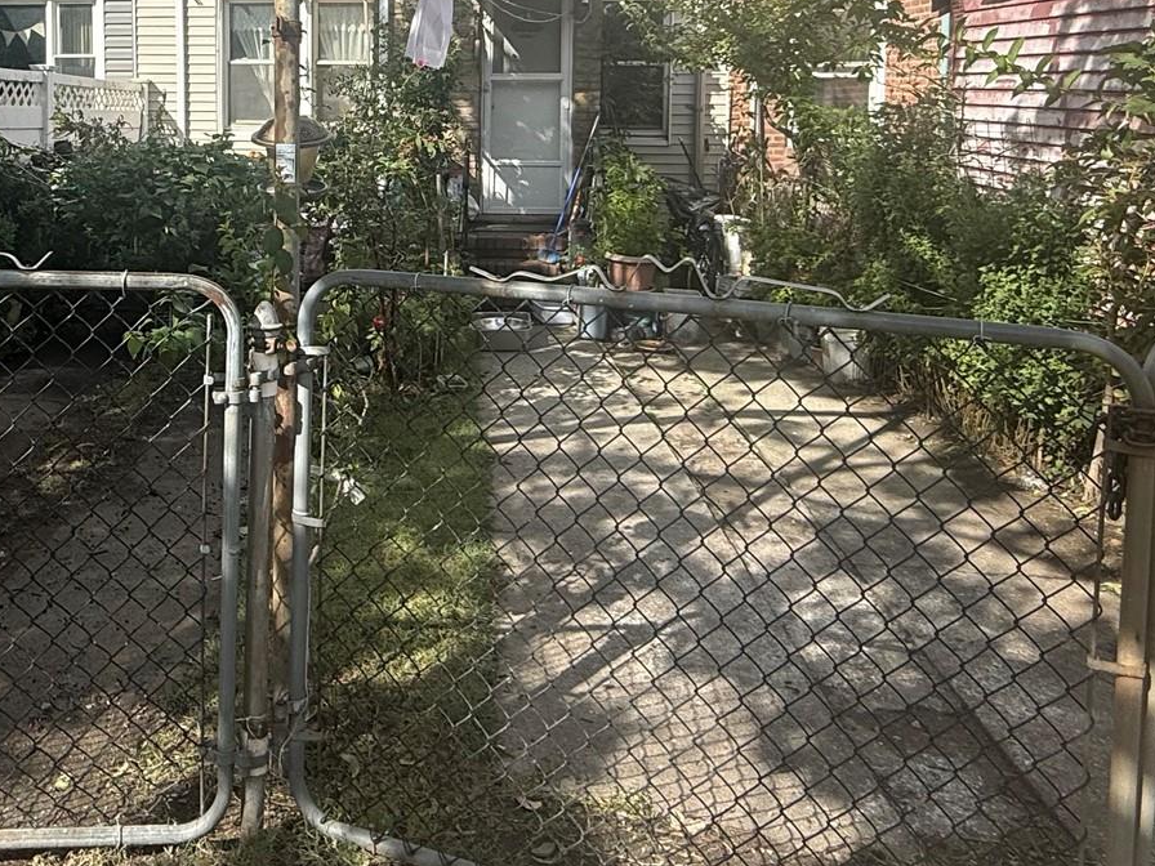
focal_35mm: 32
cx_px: 358
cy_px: 168
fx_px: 1068
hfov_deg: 55.3
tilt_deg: -3.0
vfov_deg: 42.1
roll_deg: -0.2
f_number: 2.2
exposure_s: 1/1464
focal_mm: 2.22
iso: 50
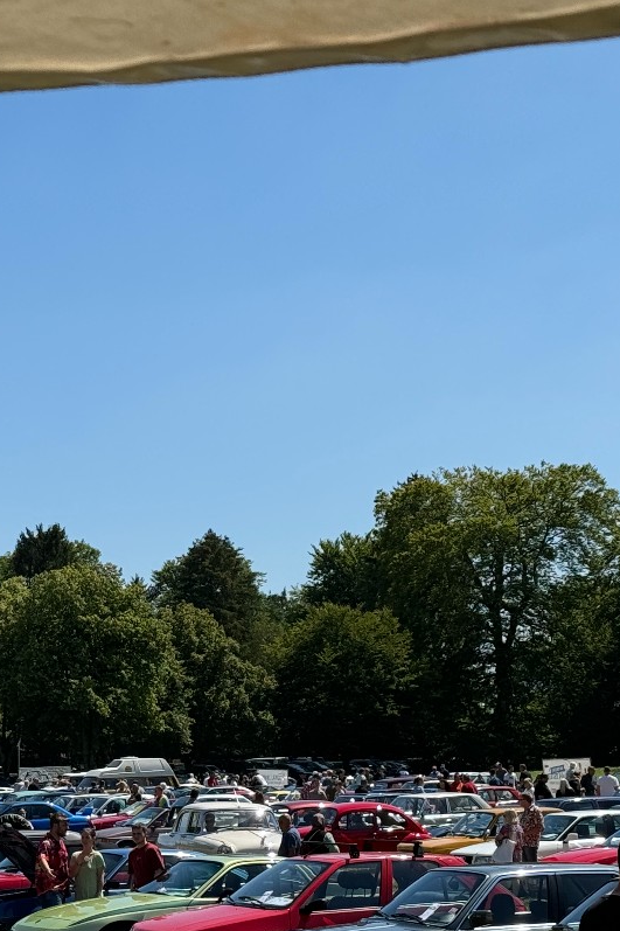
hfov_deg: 14.4
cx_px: 93
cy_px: 637
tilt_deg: +2.9
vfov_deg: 21.6
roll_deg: +0.9
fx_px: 2429
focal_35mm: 94
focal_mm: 6.76
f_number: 1.78
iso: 64
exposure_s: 1/4310
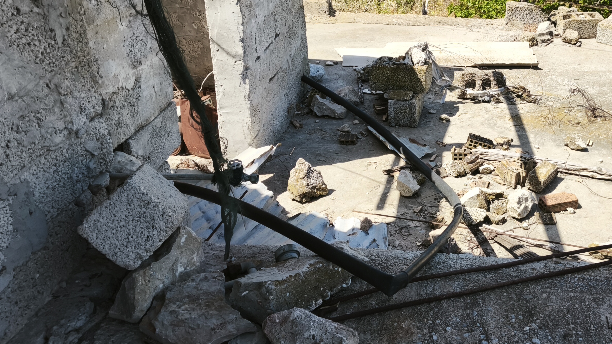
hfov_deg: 46.0
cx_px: 443
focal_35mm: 43
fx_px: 698
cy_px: 99
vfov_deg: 27.4
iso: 80
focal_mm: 5.35
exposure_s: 1/1556
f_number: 1.7
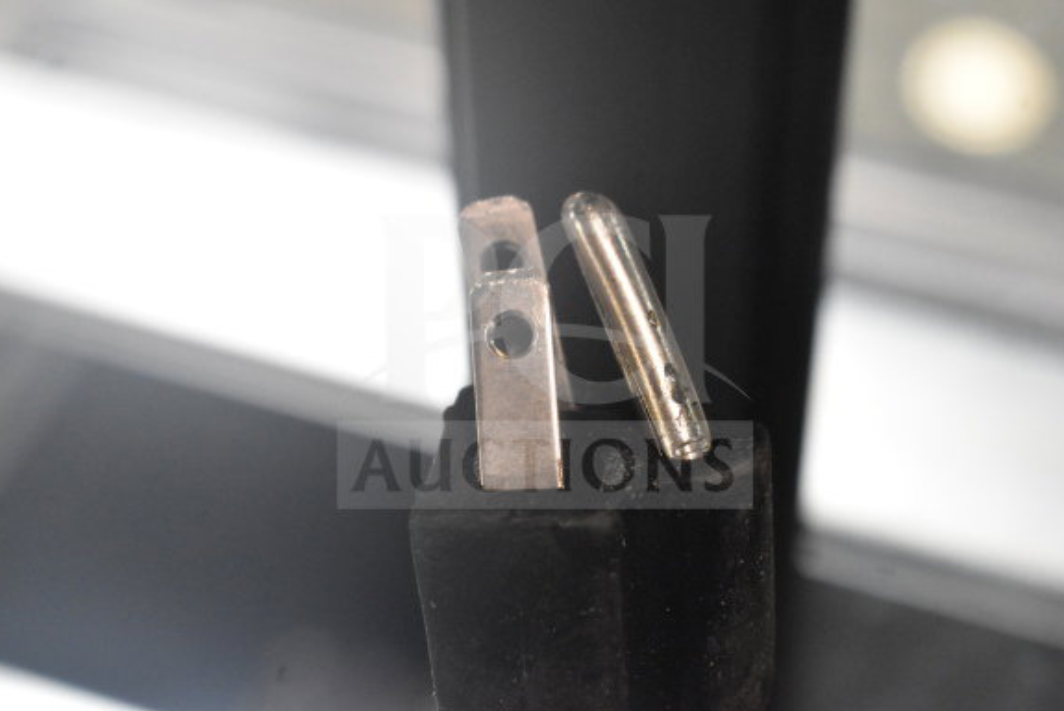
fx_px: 2588
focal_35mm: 88
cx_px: 544
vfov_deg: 15.6
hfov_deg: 23.2
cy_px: 362
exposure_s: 1/320
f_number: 9
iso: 6400
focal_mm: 55
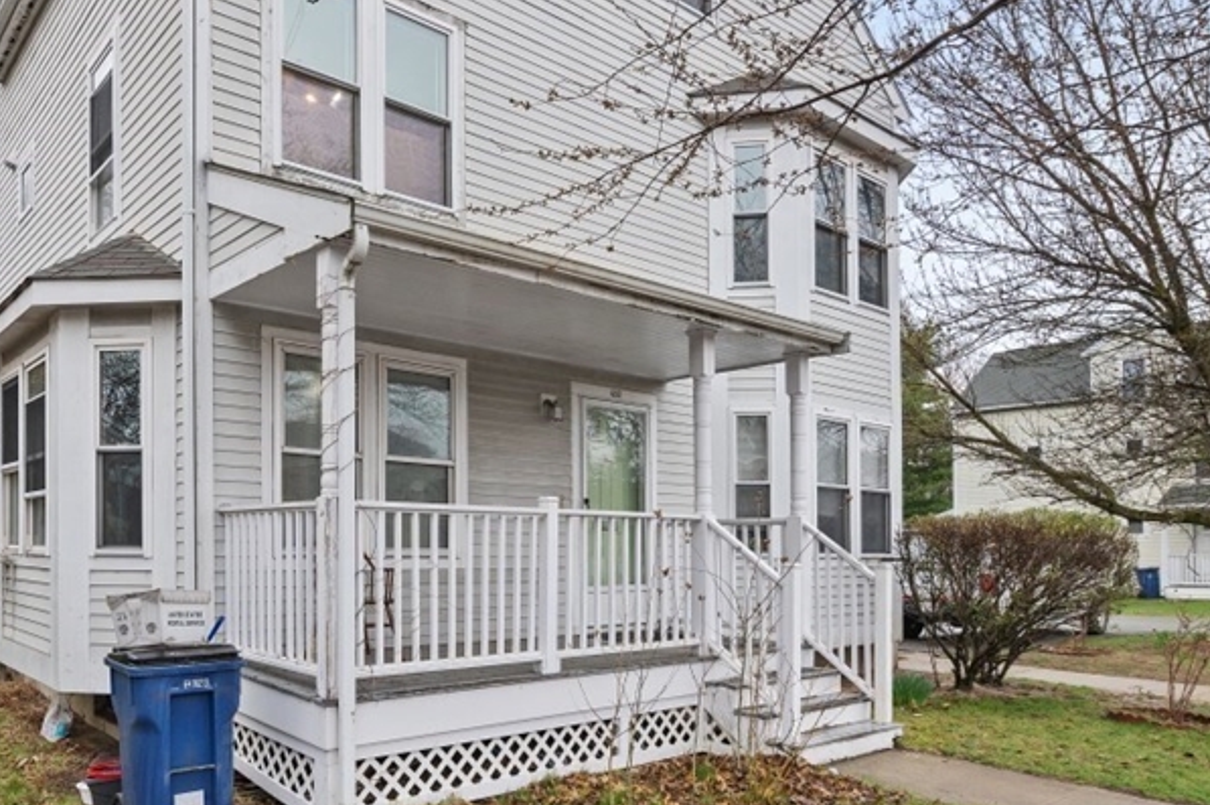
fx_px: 806
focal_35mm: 24
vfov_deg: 51.1
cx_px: 452
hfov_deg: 72.5
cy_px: 216
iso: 200
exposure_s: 1/125
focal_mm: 14
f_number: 8
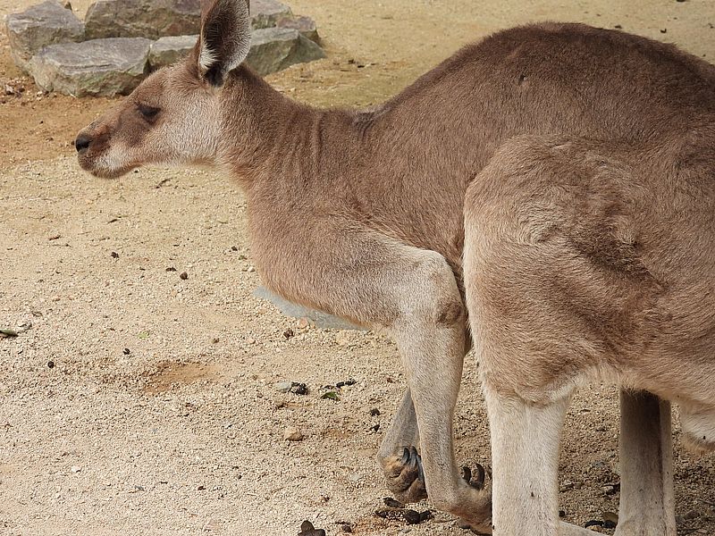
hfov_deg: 15.8
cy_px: 268
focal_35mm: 125
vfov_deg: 11.9
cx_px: 358
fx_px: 2582
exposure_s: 1/320
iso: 220
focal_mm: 22.3
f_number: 4
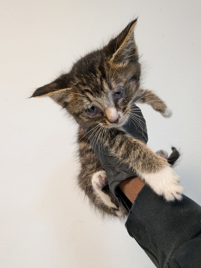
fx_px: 186
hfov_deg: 56.8
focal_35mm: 24
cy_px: 134
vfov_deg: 71.6
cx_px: 100
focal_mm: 4.53
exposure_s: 1/126
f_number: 1.7
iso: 660
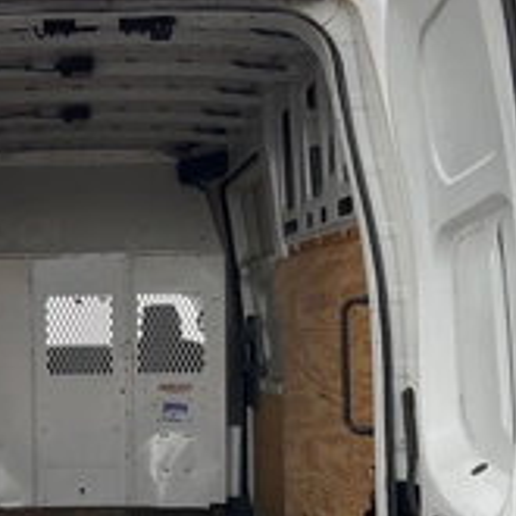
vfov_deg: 27.5
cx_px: 50
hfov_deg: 26.8
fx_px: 1046
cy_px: 363
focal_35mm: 62
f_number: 1.8
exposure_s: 1/320
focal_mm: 3
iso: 25
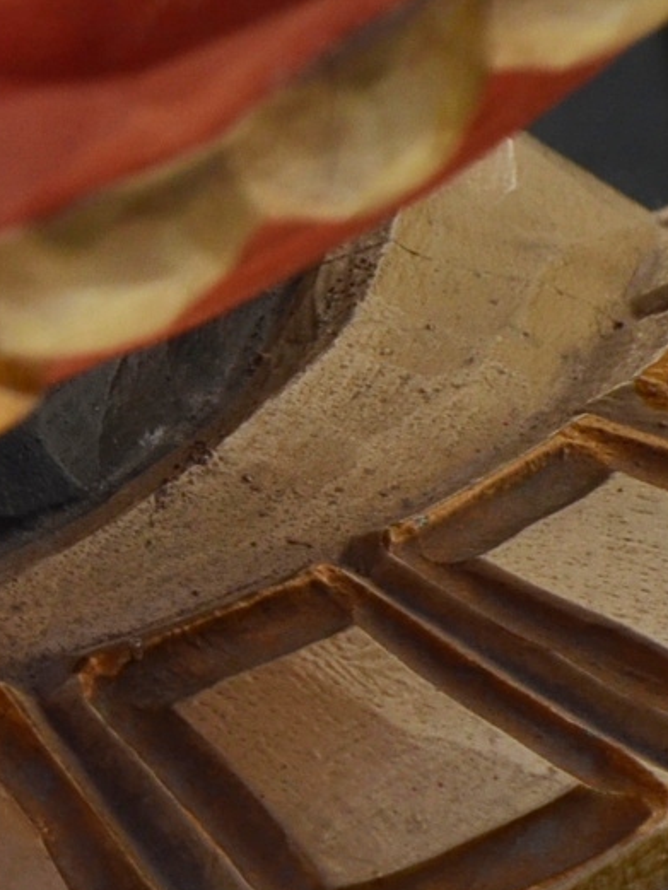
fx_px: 16622
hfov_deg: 2.3
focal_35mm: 646
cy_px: 1213
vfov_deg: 3.1
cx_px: -1416
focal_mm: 95
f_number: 8
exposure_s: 1/1000
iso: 200
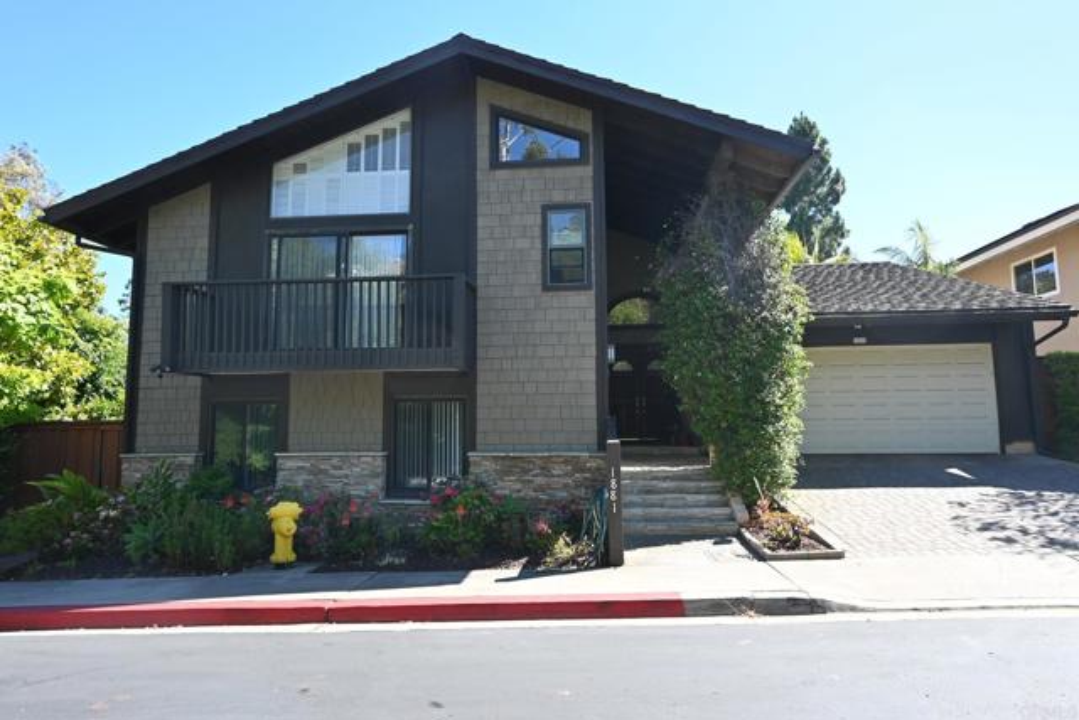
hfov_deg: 77.3
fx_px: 674
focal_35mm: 22
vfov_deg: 56.2
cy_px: 360
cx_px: 540
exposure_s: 1/500
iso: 400
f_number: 6.3
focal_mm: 15
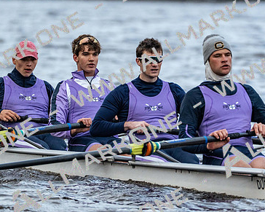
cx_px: 160
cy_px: 109
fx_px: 5128
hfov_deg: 3.0
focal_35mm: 654
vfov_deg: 2.4
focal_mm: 437
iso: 4000
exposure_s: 1/1600
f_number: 6.3
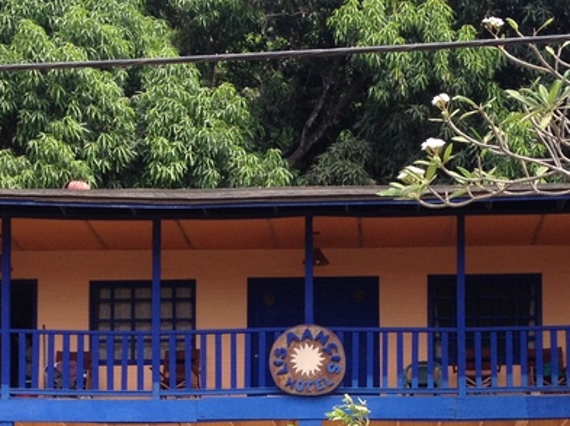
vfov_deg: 13.5
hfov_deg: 18.4
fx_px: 1760
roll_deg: +0.2
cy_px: 493
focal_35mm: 107
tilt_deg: +3.3
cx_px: 328
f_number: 2.4
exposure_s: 1/502
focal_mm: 4.28
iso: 50
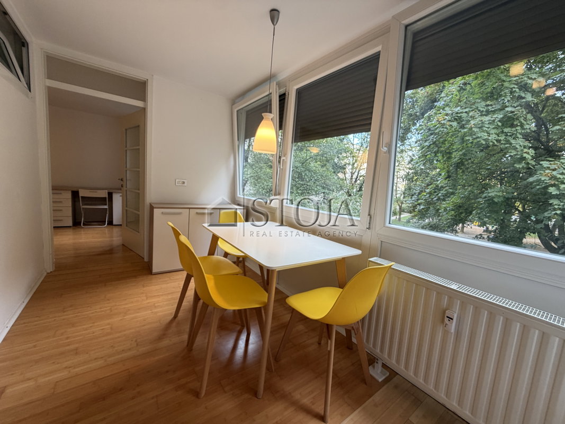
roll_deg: -3.5
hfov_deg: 102.1
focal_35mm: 14
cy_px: 212
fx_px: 228
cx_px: 282
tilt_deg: -6.6
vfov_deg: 85.7
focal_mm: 2.22
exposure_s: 1/121
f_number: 2.2
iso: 160
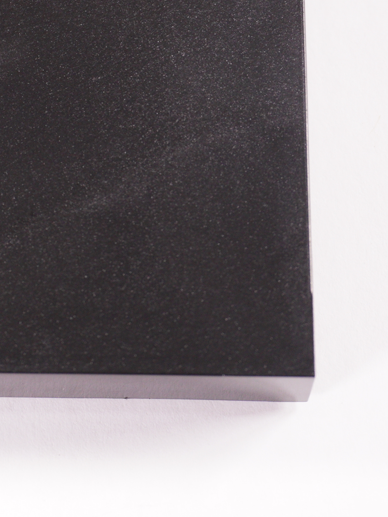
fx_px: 1823
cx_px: -21
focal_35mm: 122
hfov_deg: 12.0
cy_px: 113
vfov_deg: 16.0
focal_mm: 32
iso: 500
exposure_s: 1/125
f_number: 5.6
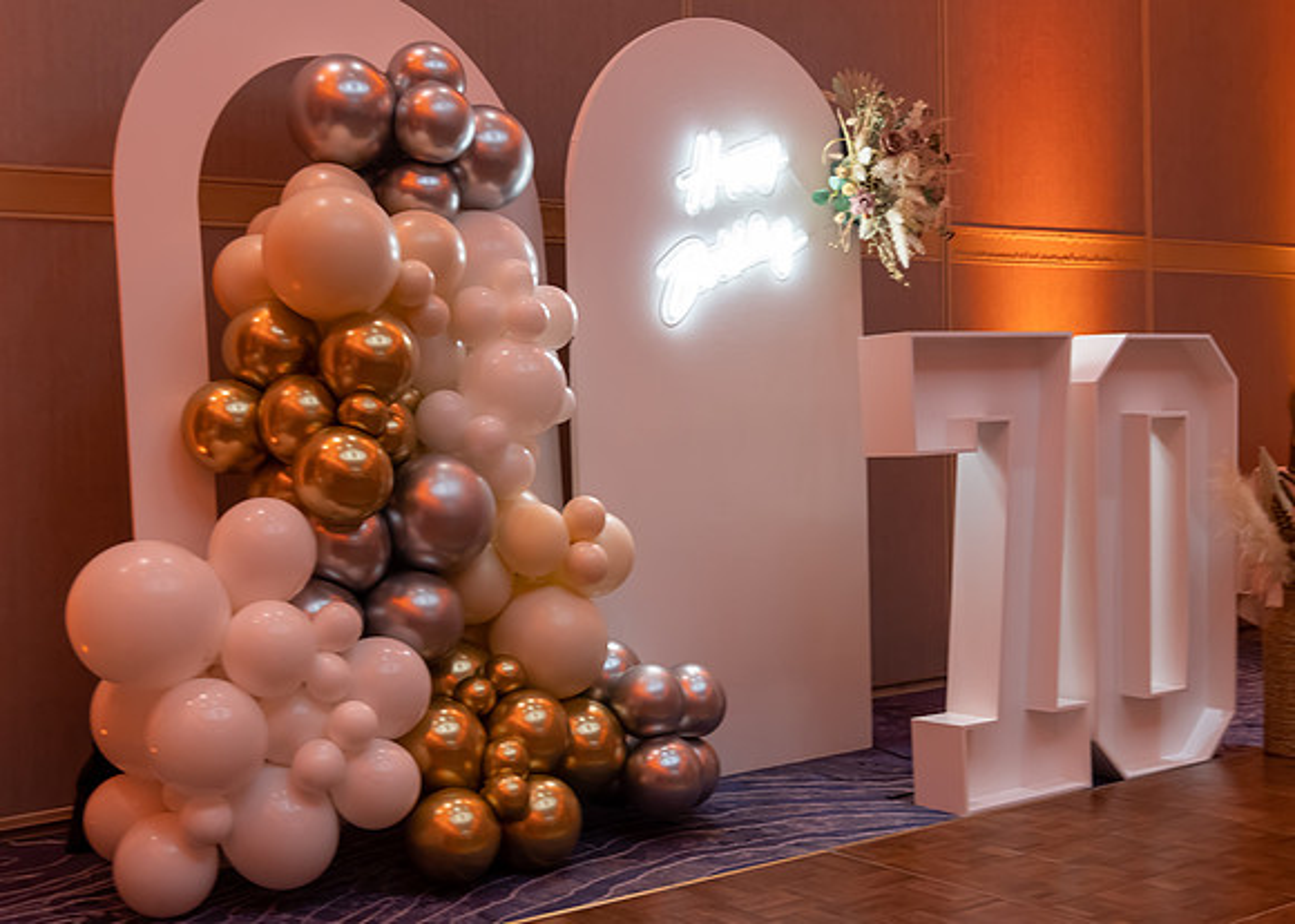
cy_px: 462
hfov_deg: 39.4
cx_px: 660
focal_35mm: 49
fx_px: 1808
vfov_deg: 28.7
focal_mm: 30
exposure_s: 1/60
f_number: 2.8
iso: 500
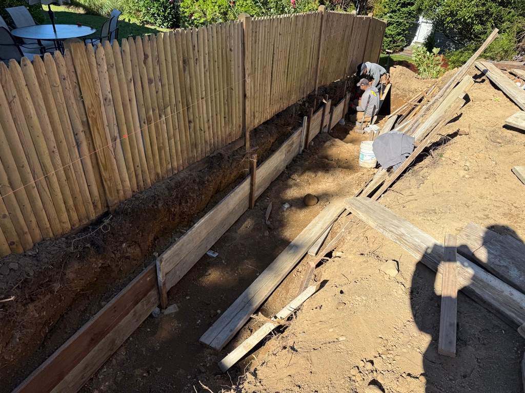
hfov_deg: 71.6
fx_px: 364
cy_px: 196
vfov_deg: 56.8
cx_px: 262
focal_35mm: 24
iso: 80
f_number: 1.78
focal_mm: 6.76
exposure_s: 1/2703
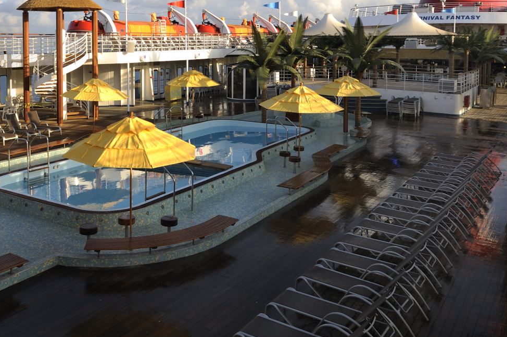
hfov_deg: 48.7
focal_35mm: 39
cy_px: 57
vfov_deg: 33.0
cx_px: 167
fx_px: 549
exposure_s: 1/80
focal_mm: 19
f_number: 11
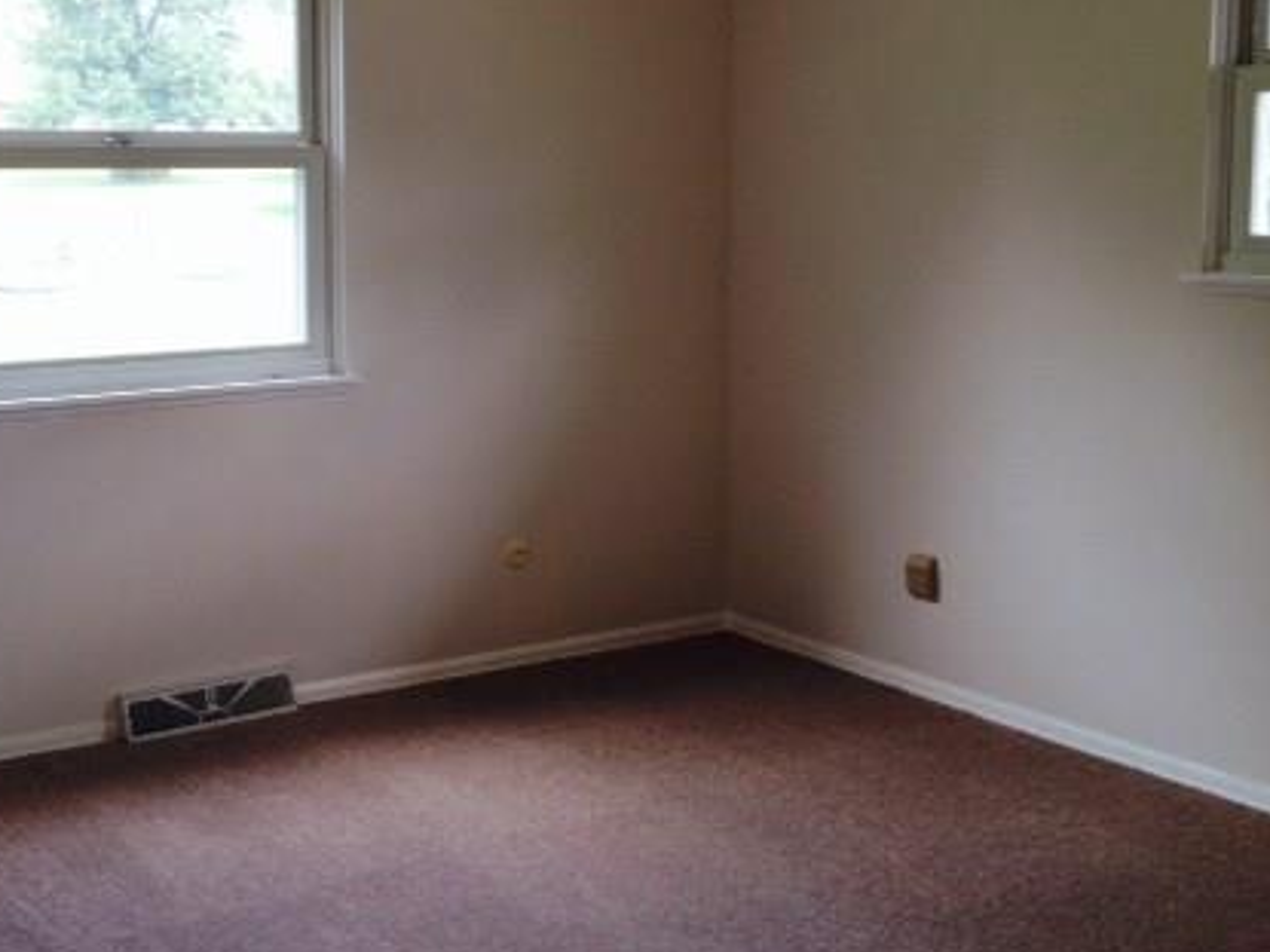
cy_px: 334
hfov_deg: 35.4
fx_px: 1981
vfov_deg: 26.9
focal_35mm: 54
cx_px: 493
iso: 50
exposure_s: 1/40
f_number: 2.4
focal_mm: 4.28
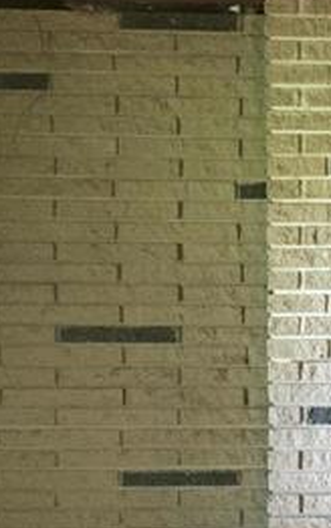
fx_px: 1081
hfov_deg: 16.1
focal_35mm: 75
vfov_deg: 27.5
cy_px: 276
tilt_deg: -3.3
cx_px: 474
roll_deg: -1.8
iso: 250
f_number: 2.2
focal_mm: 4.15
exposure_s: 1/15
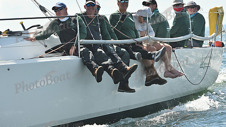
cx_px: 109
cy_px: 49
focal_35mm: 237
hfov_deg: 9.1
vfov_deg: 5.1
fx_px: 1420
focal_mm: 180
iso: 250
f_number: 7.1
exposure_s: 1/1250
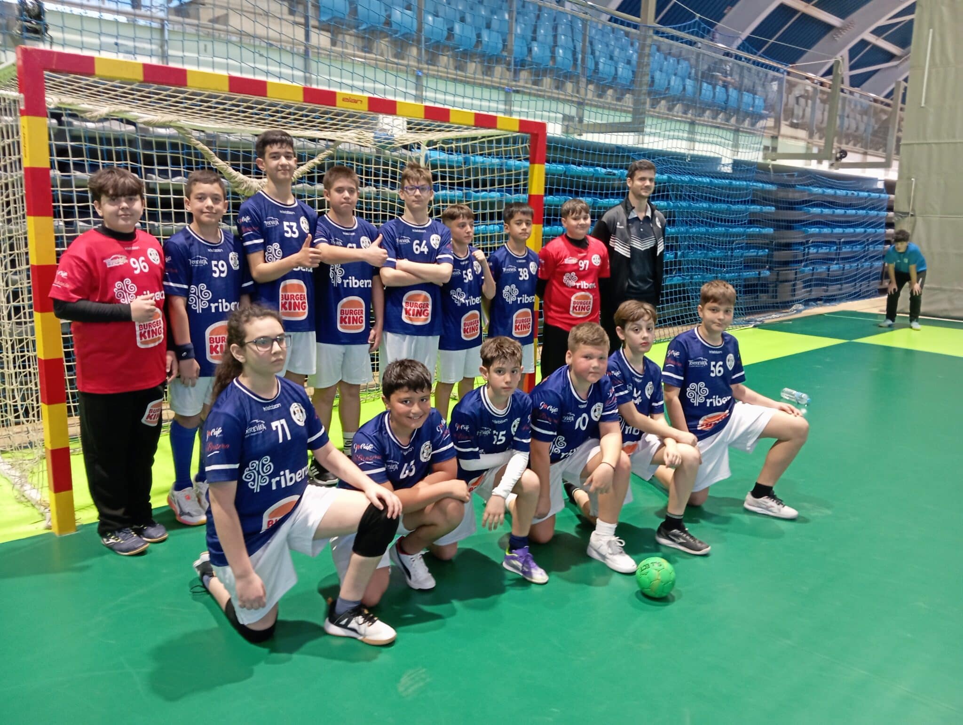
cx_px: 482
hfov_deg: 63.4
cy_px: 362
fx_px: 780
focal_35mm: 28
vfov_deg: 49.9
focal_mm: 4.22
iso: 655
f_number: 1.8
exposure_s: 1/33.3
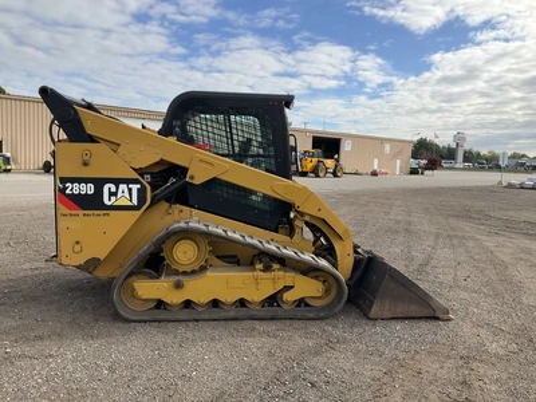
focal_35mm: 29
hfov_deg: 61.7
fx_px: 449
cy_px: 201
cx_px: 268
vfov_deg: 48.2
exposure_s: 1/1279
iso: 25
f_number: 1.8
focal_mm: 3
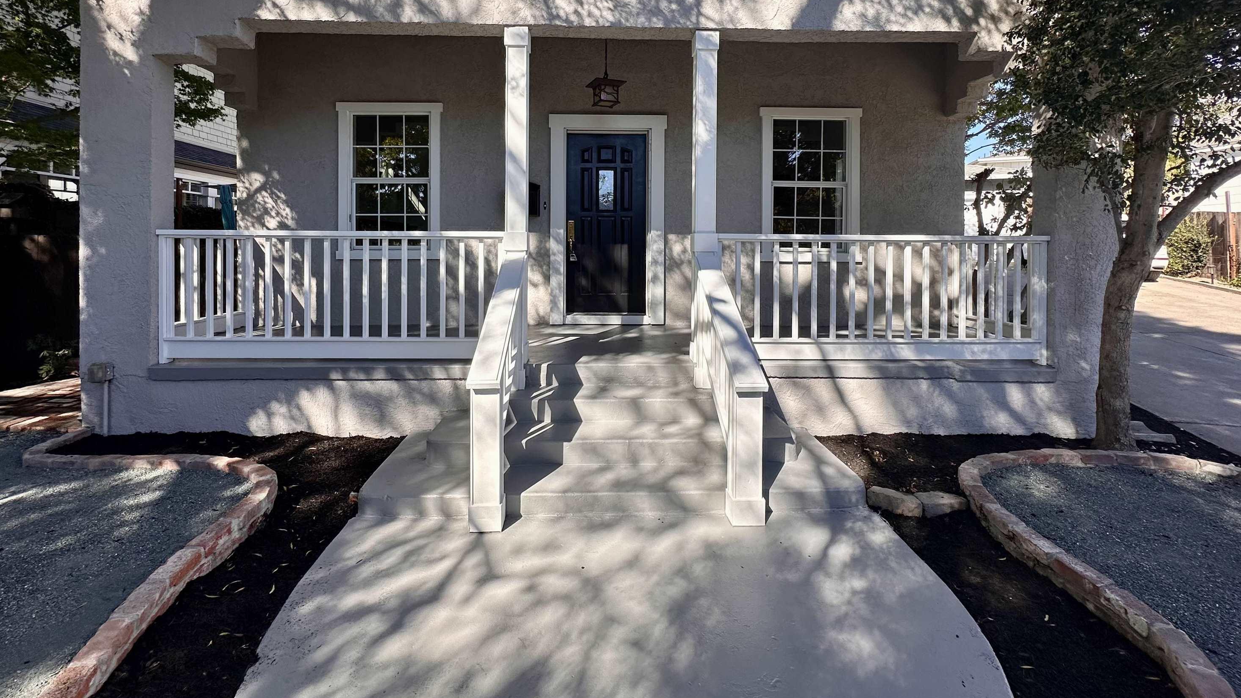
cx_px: 603
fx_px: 527
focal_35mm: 16
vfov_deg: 65.8
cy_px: 248
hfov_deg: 99.3
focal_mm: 2.22
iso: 40
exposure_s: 1/694
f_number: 2.2
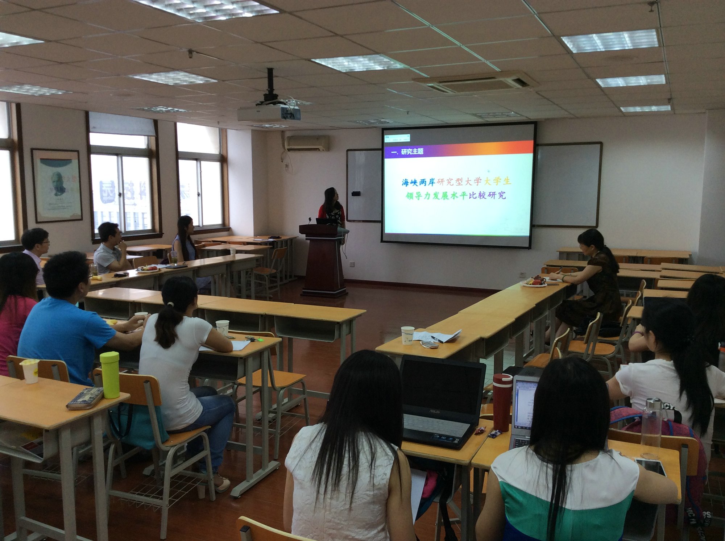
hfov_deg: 55.4
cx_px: 362
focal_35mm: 33
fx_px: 690
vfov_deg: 42.8
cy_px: 270
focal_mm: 3.3
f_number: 2.4
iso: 50
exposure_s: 1/24
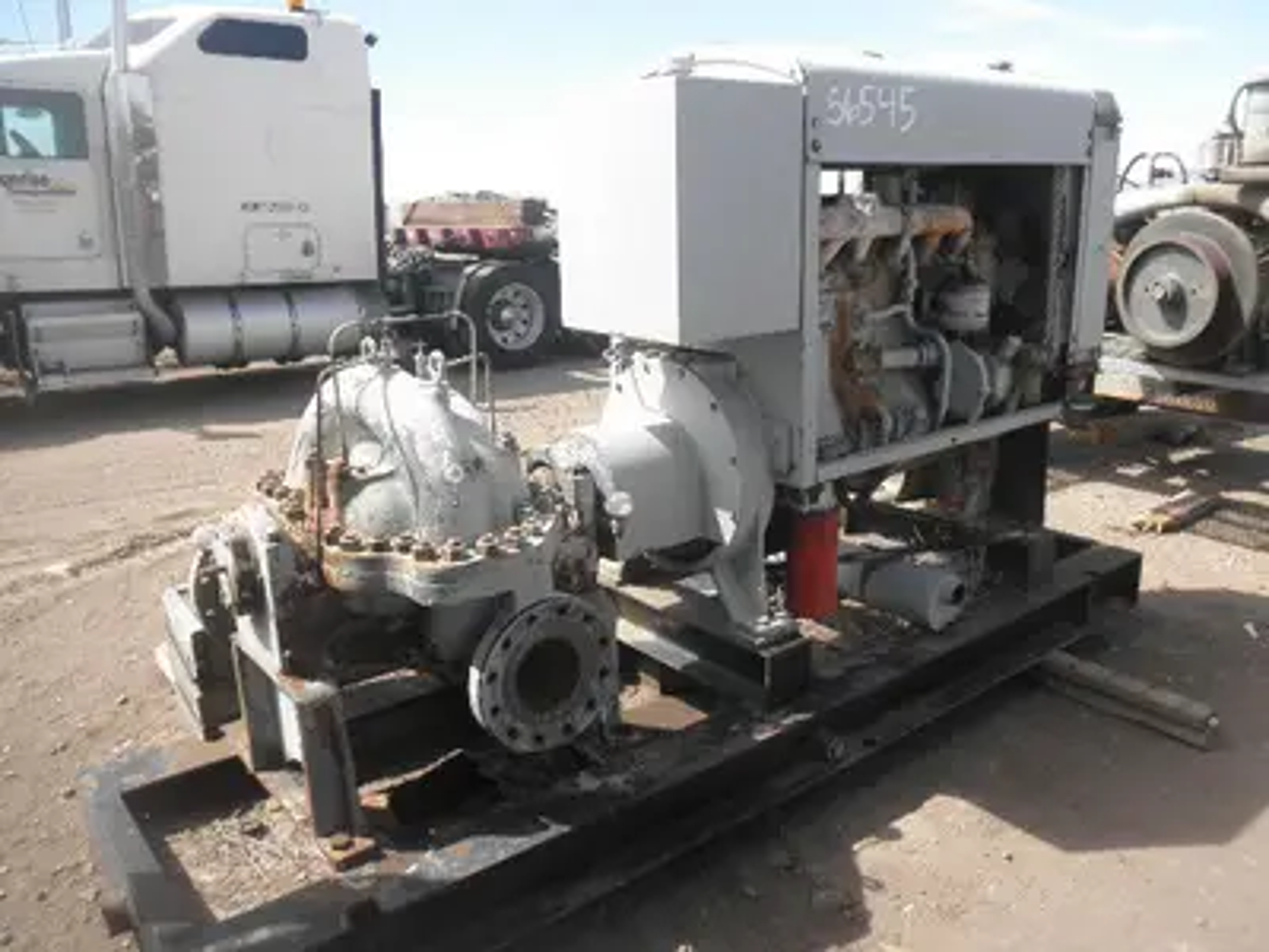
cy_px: 476
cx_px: 634
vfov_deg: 49.7
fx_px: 1026
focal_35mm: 28
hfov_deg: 63.4
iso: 64
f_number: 8.5
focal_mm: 5
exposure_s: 1/50
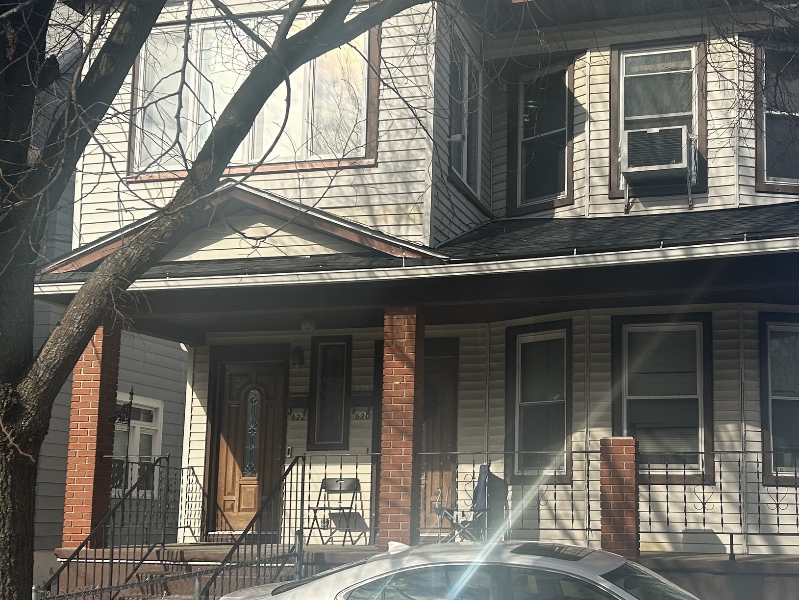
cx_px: 474
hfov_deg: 38.8
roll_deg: -0.8
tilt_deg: +8.1
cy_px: 365
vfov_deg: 29.6
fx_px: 1131
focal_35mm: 49
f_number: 1.5
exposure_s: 1/4831
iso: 50
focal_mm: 5.7
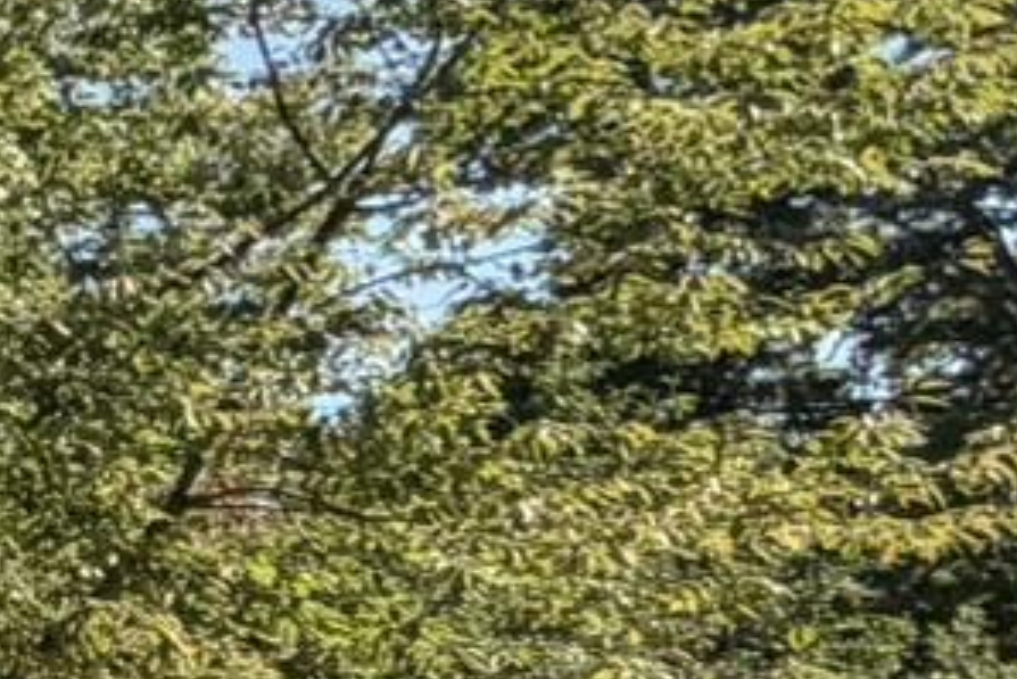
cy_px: 713
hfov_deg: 11.2
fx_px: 2826
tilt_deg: +7.6
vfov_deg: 13.5
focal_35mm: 100
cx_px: -2102
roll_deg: +1.1
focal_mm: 2.22
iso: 40
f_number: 2.2
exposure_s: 1/638
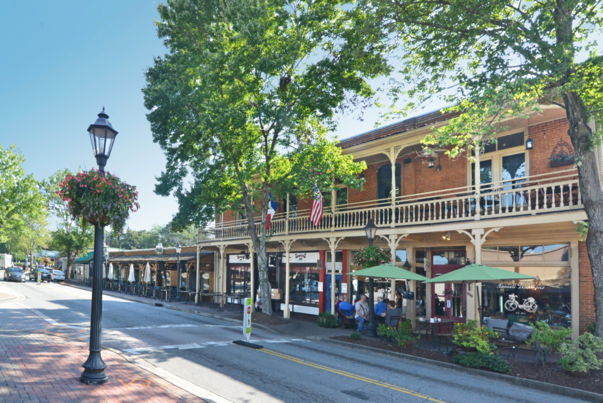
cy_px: 202
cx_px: 302
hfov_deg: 96.7
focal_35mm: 16
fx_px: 268
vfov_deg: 73.8
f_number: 10
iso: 400
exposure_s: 1/125
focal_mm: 16
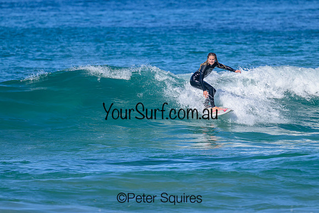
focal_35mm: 770
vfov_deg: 1.8
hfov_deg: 2.7
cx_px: 173
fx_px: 6826
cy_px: 105
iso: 400
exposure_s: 1/1600
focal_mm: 560
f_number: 8
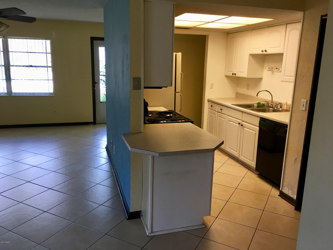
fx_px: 279
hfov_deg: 61.7
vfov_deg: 48.2
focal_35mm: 29
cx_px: 166
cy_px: 125
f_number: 2.2
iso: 32
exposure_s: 1/30
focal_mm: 4.15
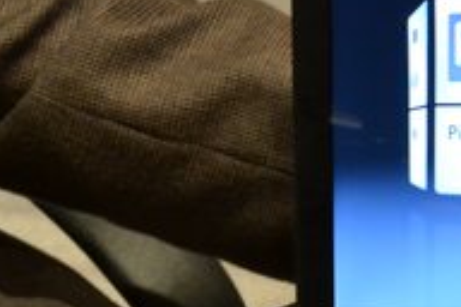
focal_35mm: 213
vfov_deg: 6.4
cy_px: 375
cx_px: 696
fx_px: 2727
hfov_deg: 9.4
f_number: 11
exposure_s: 1/13
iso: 1600
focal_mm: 42
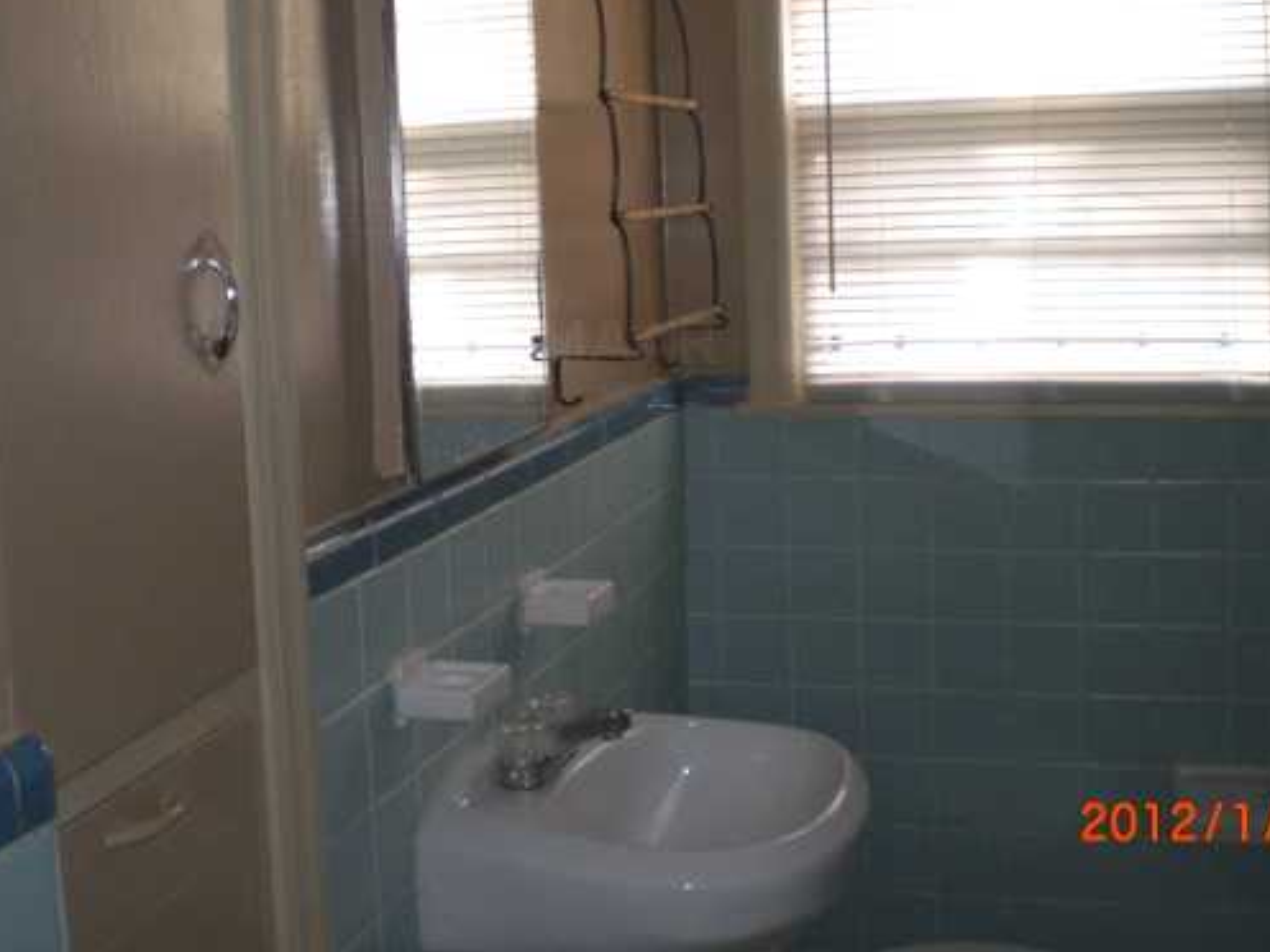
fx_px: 1798
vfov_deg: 29.5
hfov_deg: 38.9
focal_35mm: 49
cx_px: 627
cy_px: 340
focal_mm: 6.3
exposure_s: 1/30
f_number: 3.1
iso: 200
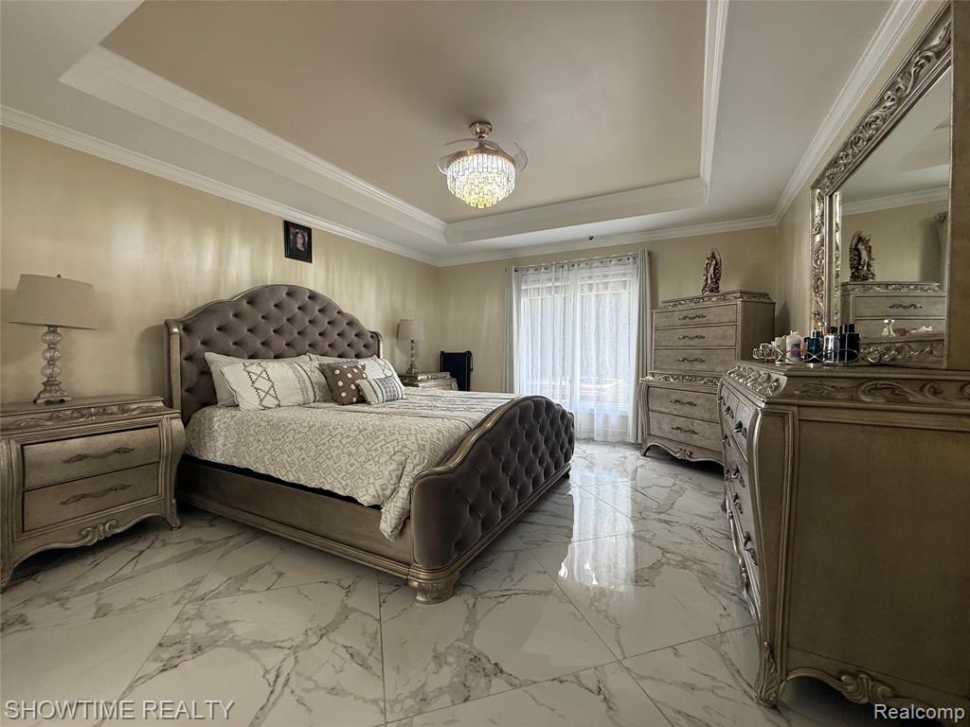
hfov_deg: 102.1
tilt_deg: -3.0
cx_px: 485
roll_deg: -0.1
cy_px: 364
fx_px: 392
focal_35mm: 14
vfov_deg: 85.7
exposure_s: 1/120
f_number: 2.2
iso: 125
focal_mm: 2.22
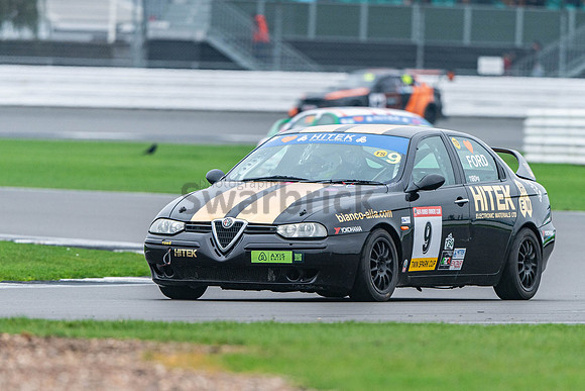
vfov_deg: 2.2
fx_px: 10243
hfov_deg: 3.3
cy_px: 230
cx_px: 318
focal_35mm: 630
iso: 900
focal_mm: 500
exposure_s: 1/640
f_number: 5.6
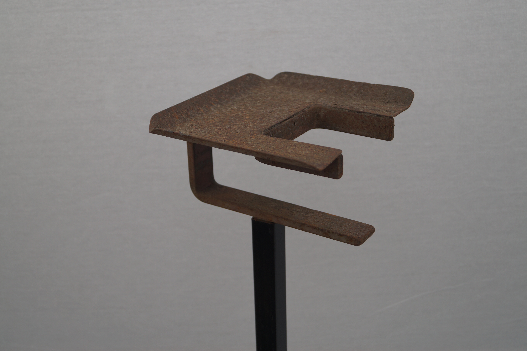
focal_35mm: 52
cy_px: 176
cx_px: 264
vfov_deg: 25.8
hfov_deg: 37.9
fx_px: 768
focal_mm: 35
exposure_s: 1/160
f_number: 5
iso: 160
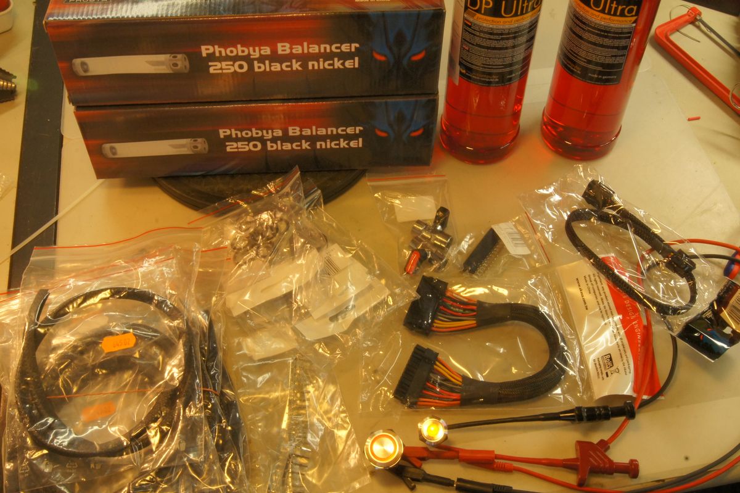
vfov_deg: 31.9
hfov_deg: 46.4
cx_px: 370
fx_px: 863
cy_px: 246
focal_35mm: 42
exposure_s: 1/4
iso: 800
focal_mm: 28
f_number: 25
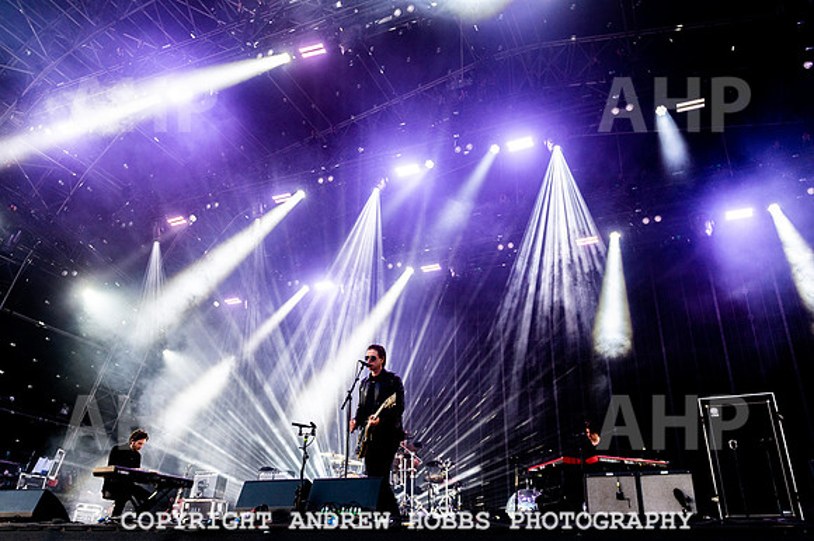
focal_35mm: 28
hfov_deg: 64.9
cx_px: 399
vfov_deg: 45.8
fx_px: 641
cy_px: 265
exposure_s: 1/40
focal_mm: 27
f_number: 4
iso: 2000
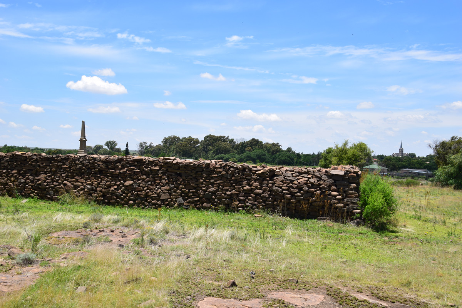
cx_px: 231
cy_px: 154
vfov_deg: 35.5
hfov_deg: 51.3
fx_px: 481
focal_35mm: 38
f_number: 11
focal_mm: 25
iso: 320
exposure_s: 1/500
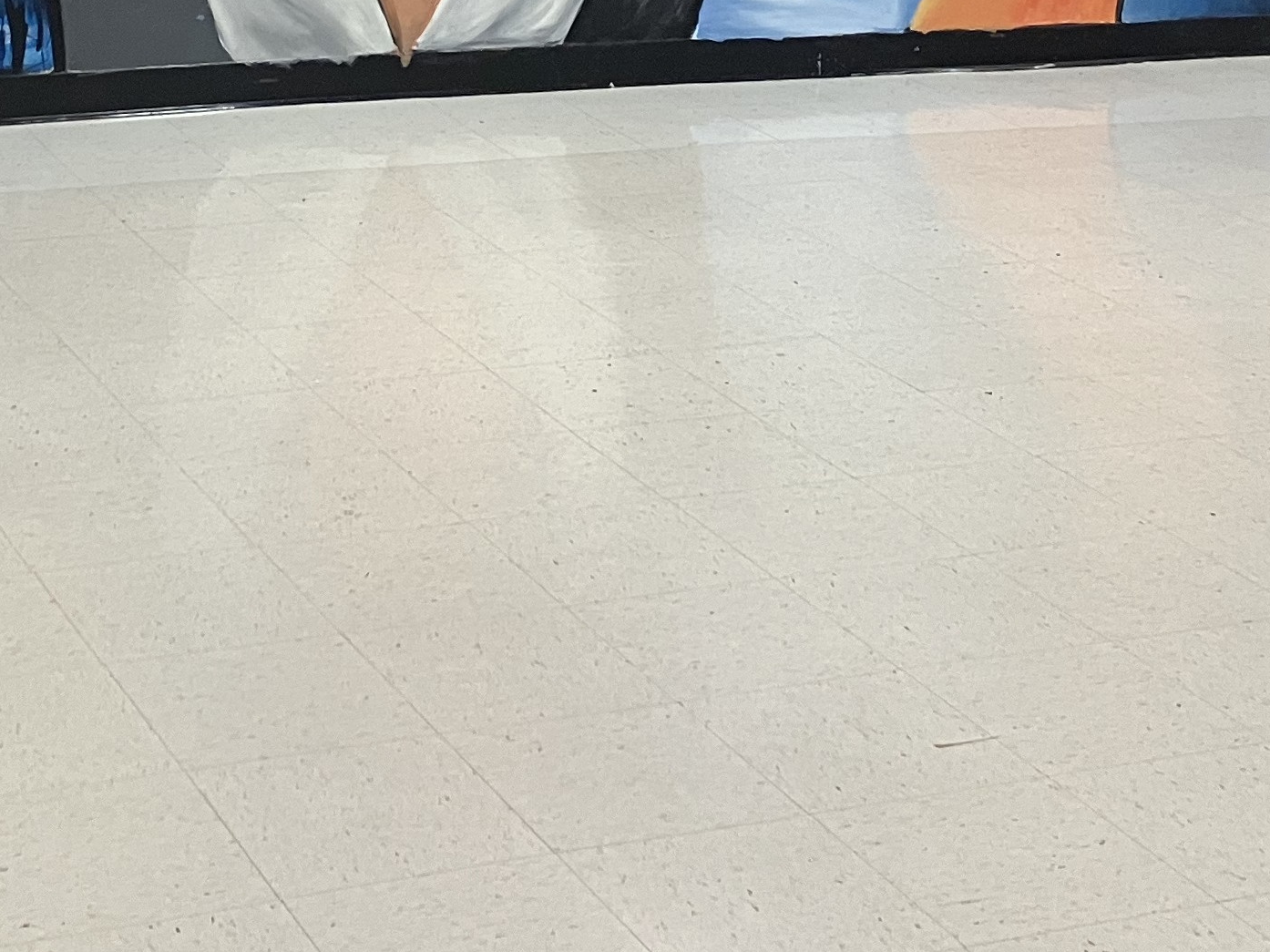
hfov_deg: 23.9
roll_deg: -1.8
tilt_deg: -5.5
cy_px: -189
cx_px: 363
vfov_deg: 17.4
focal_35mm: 81
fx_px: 2971
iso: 200
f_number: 1.8
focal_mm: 3.99
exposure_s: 1/60
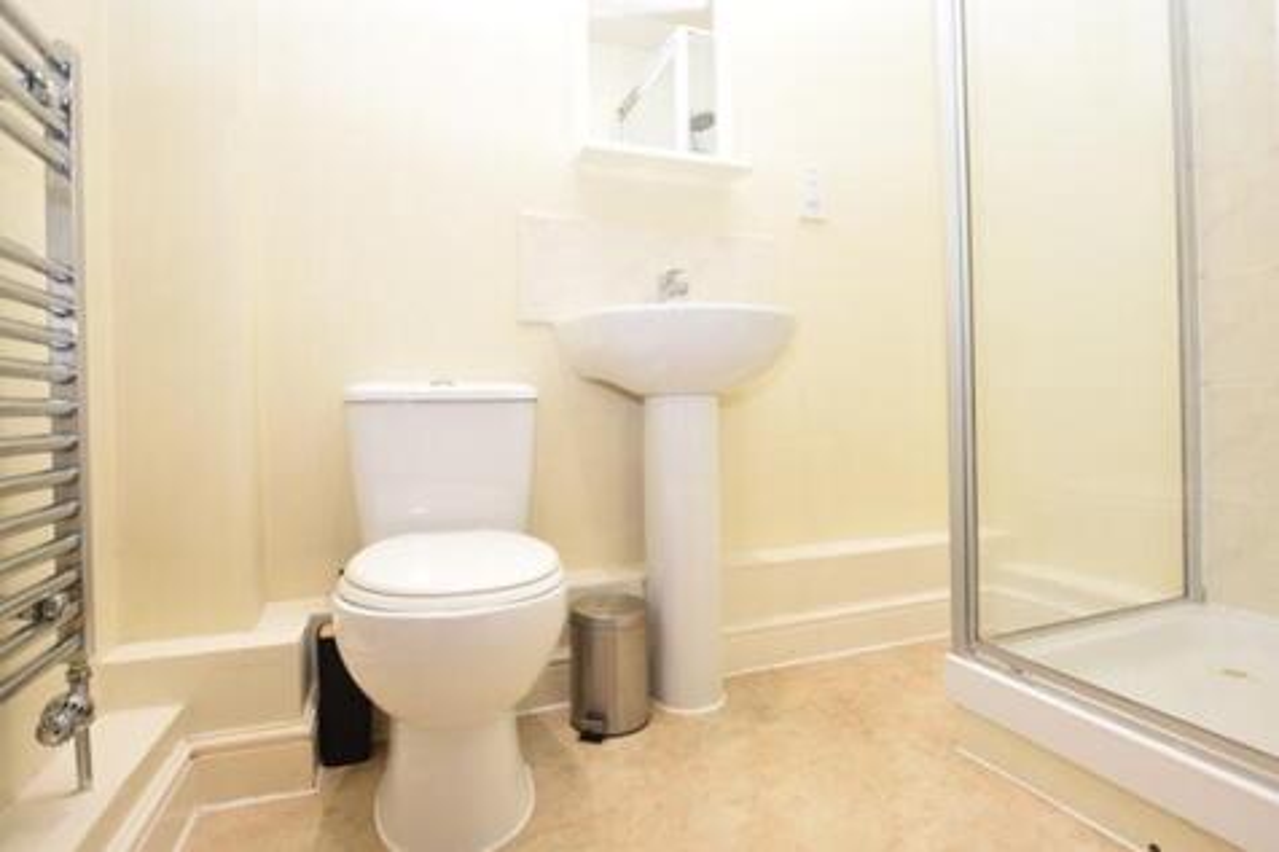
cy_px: 426
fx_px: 639
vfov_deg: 67.3
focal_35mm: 18
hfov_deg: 90.0
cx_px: 640
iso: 800
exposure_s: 1/100
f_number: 5
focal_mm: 12
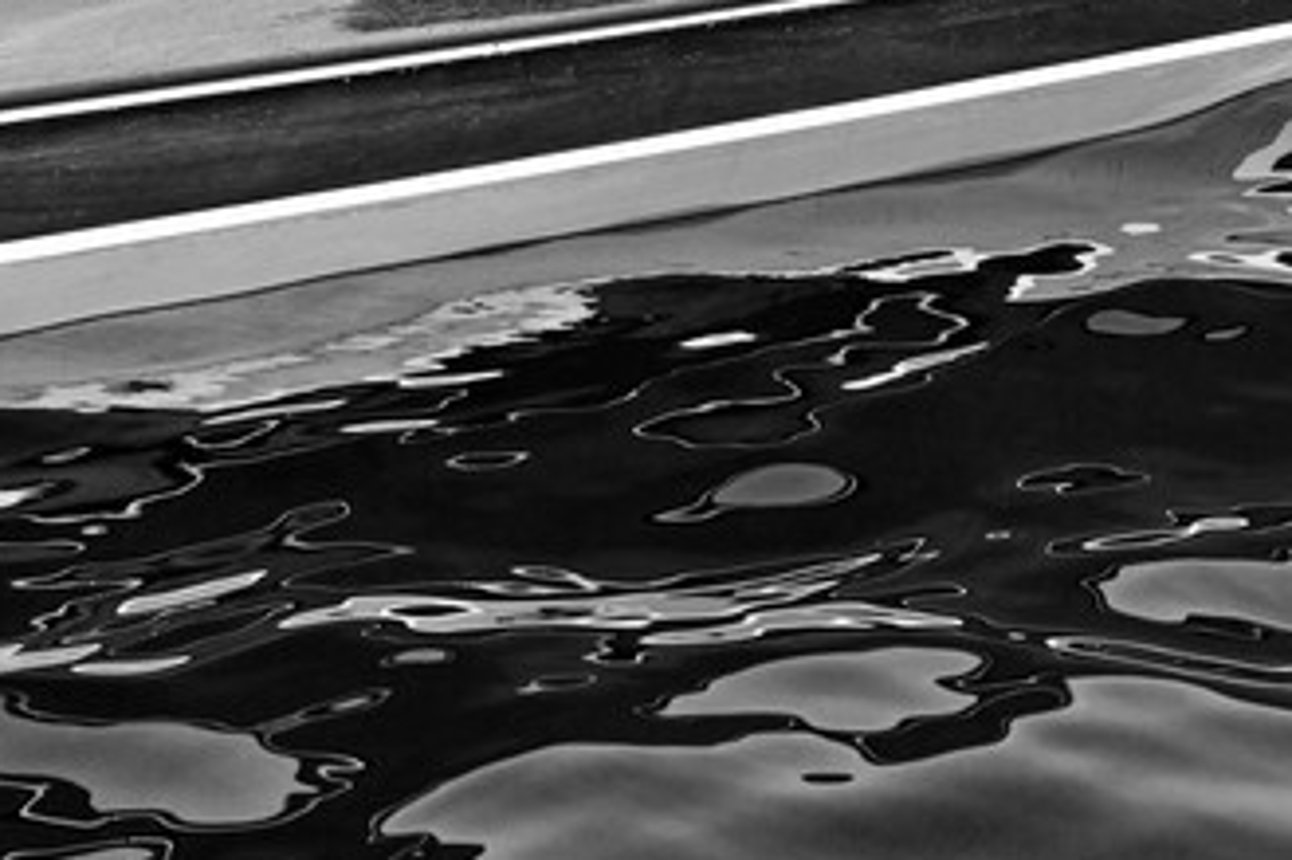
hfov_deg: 14.0
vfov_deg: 9.4
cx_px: 1064
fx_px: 5237
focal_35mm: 146
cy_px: 253
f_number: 10
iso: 2200
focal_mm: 80
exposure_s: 1/200
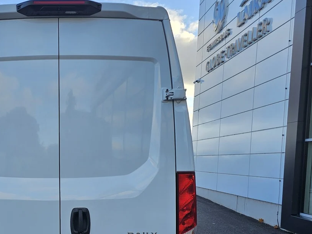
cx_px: 43
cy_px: 187
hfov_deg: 39.6
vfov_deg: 31.4
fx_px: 405
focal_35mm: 45
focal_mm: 6.3
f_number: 1.7
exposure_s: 1/241
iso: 10
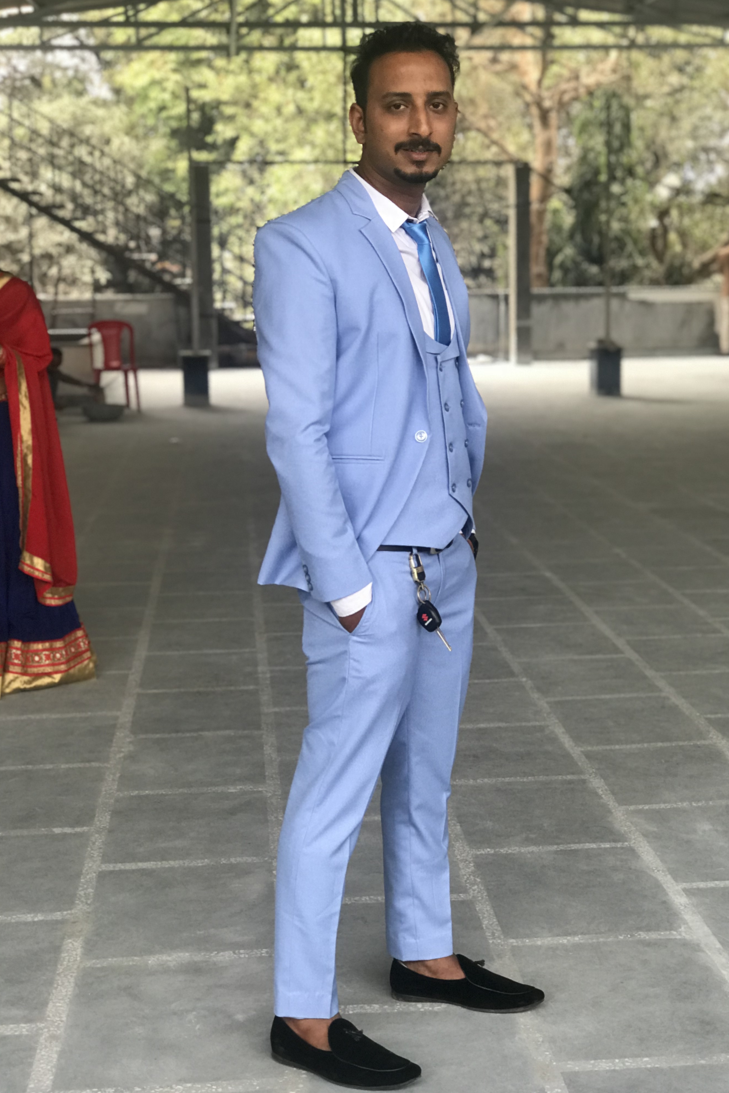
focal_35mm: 60
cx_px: 412
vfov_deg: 33.4
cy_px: 542
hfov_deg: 22.6
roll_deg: +0.5
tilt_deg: -9.2
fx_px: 1822
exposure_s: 1/50
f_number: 2.8
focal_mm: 6.6
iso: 50
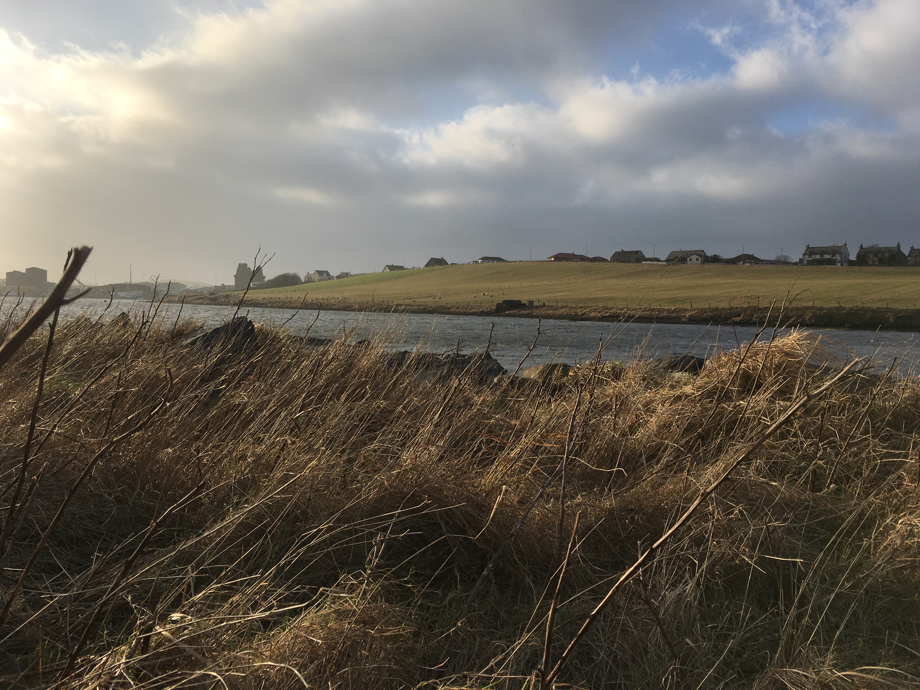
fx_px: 771
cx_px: 460
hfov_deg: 61.7
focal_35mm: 29
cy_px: 345
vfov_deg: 48.2
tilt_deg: -2.9
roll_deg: -0.9
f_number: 2.2
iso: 25
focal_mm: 4.15
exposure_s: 1/2198
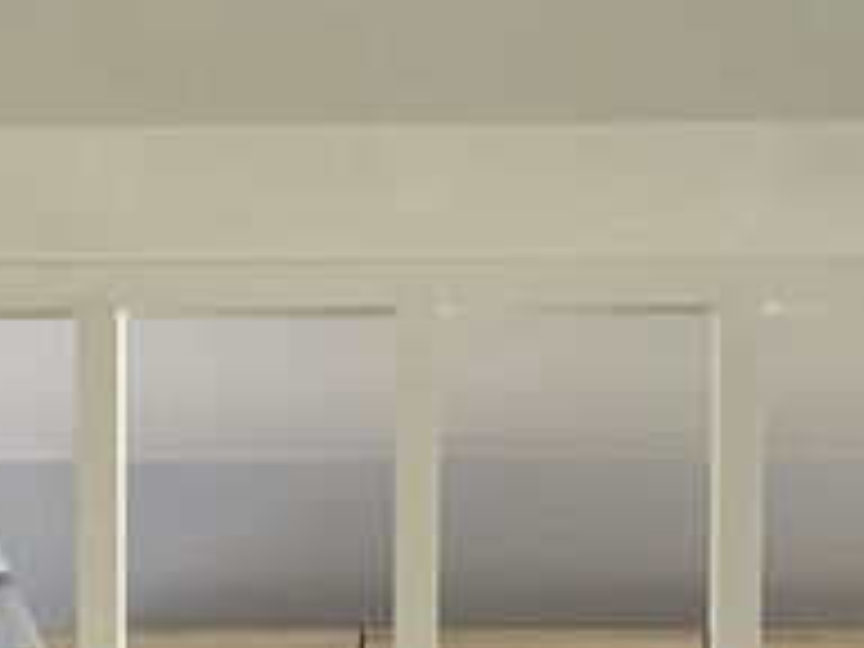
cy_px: 927
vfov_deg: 18.3
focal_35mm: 73
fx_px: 1822
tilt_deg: -3.6
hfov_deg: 26.6
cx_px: 306
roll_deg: -1.0
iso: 320
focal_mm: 2.22
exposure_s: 1/99
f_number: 2.2
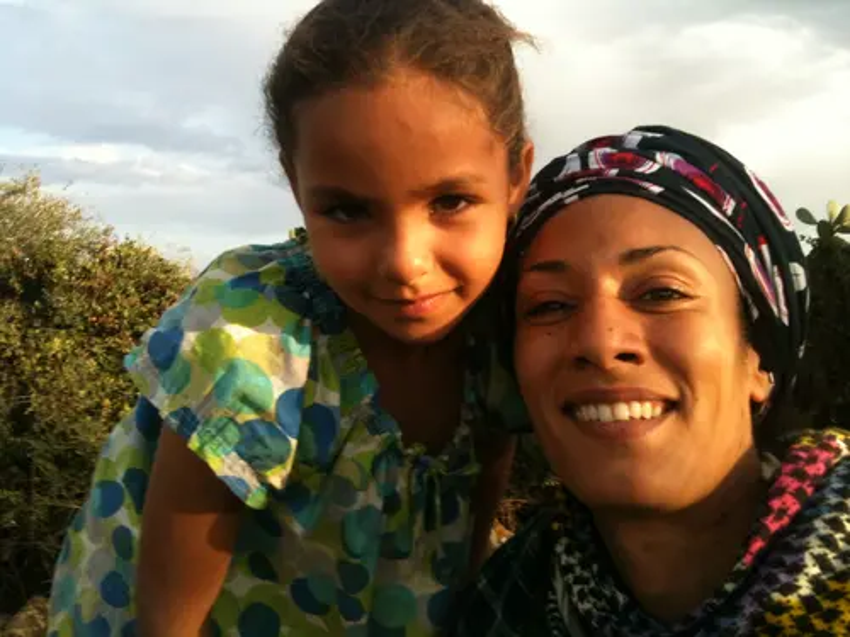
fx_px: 859
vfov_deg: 40.7
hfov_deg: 52.6
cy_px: 318
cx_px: 425
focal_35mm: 35
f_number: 2.8
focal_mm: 3.85
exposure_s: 1/330
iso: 64
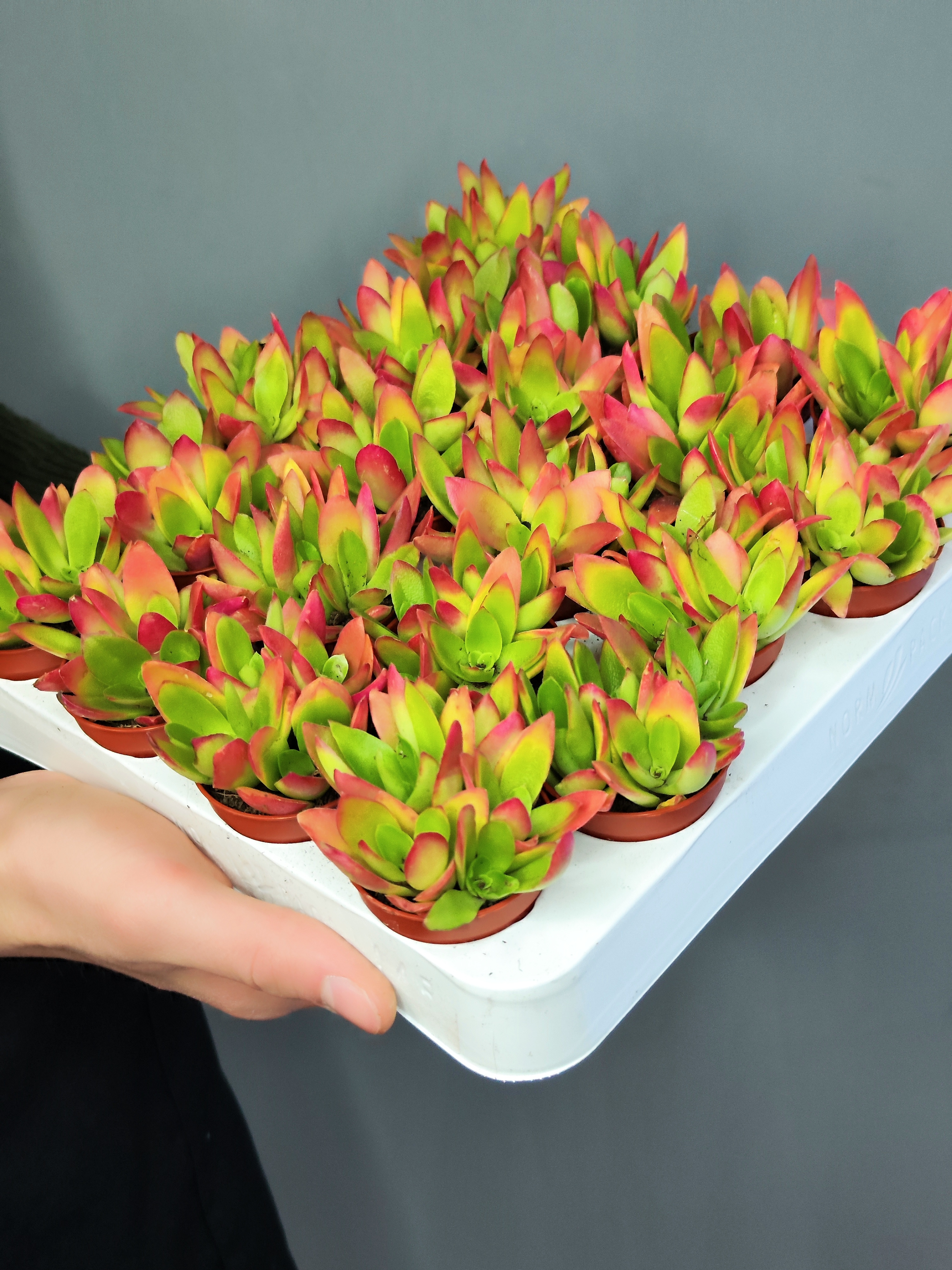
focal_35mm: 23
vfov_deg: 73.9
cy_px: 635
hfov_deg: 58.9
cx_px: 476
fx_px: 843
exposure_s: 1/60.5
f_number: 1.69
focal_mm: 7.01
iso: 1089
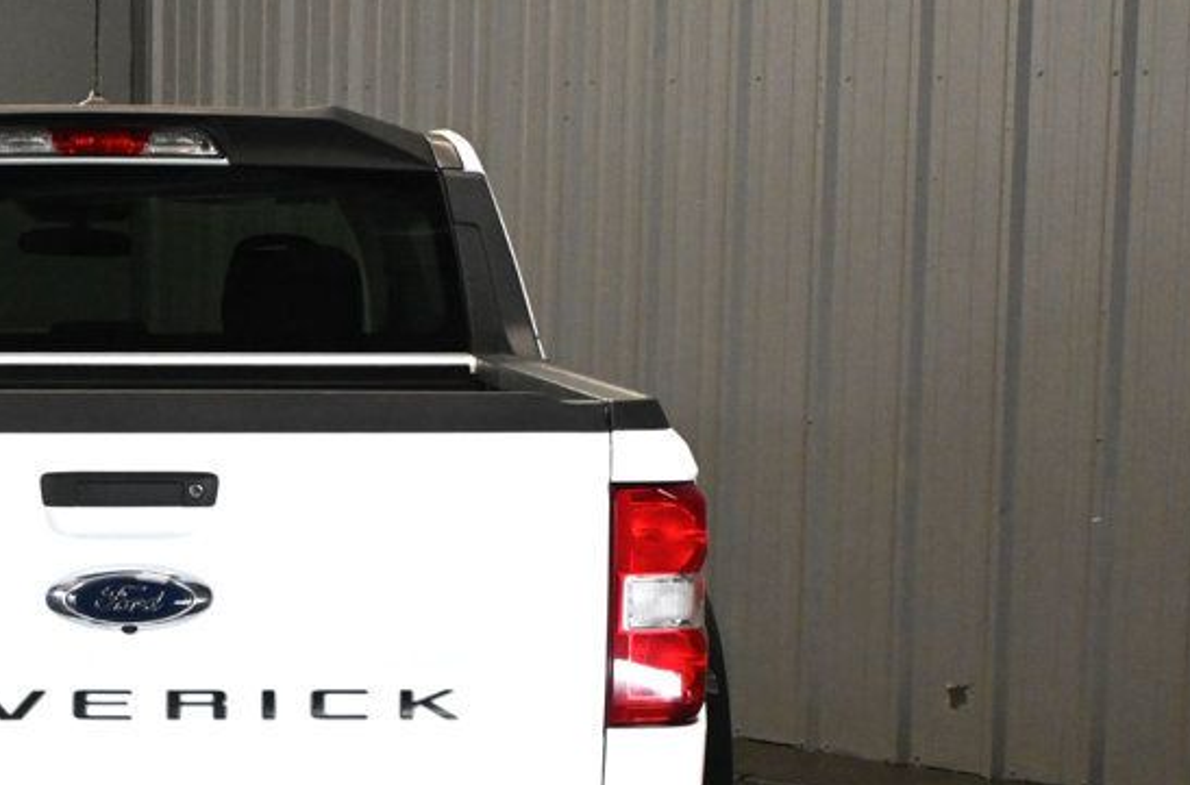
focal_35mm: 88
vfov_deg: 15.3
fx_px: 2915
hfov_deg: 22.5
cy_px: 585
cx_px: 122
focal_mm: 31.5
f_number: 5
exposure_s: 1/100
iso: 3200
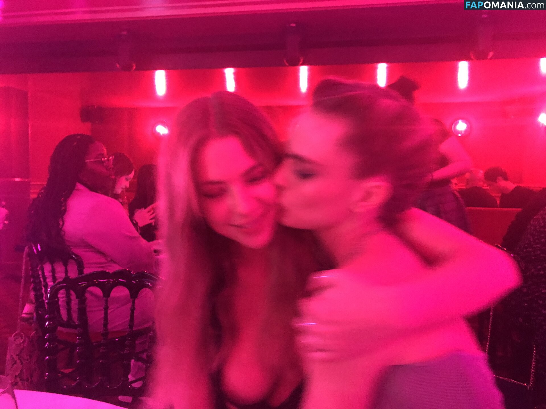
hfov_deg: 63.4
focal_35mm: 28
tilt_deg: -3.5
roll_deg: -1.6
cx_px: 273
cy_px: 204
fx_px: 442
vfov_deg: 49.7
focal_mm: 4
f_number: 1.8
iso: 640
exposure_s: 1/17
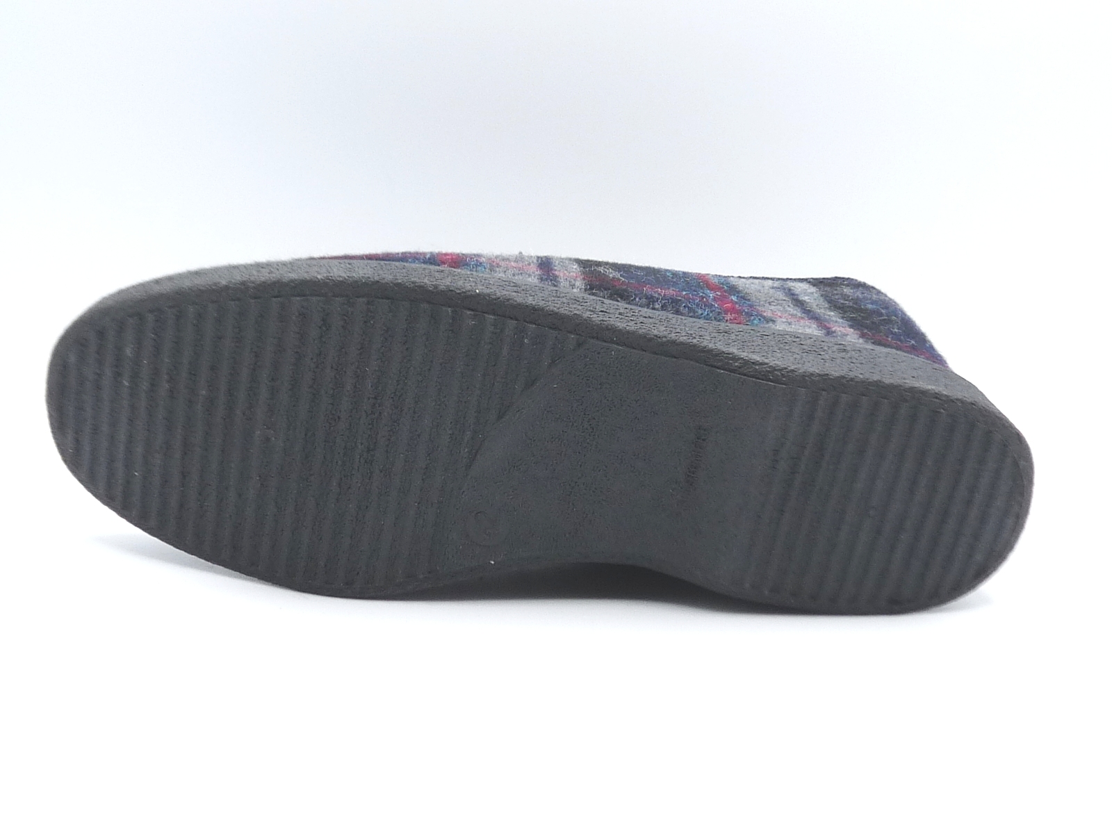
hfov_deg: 39.7
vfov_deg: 30.3
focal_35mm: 48
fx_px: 1542
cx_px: 556
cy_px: 417
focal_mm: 4.8
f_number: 4
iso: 100
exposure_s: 1/125
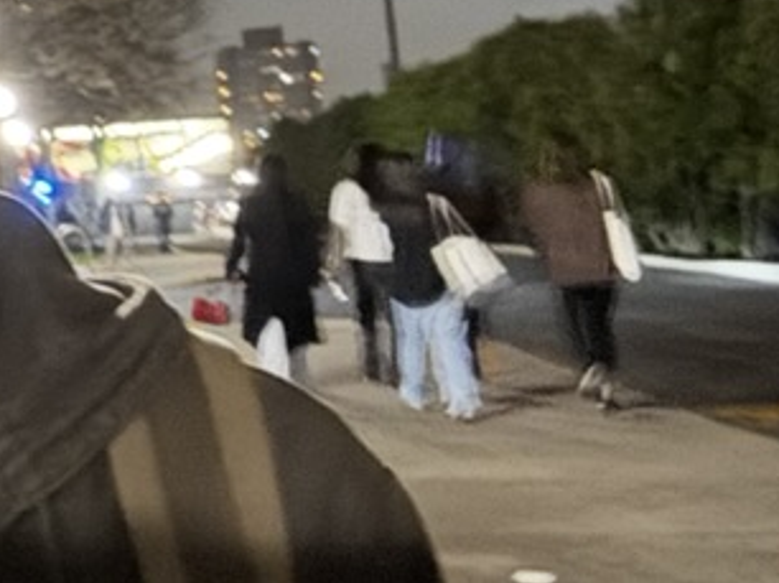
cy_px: 3
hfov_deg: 21.0
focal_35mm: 77
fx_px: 1731
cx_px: -425
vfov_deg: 18.6
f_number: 1.9
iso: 1000
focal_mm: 2.69
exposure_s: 1/8
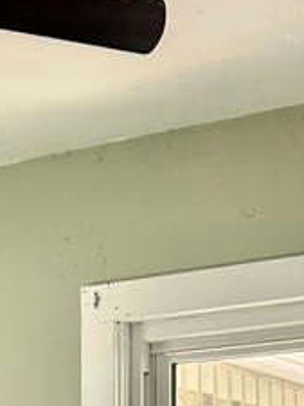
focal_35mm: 118
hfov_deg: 12.5
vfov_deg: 15.4
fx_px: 1384
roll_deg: +0.1
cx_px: 106
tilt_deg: -2.3
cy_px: 609
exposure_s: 1/120
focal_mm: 5.7
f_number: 1.5
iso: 100
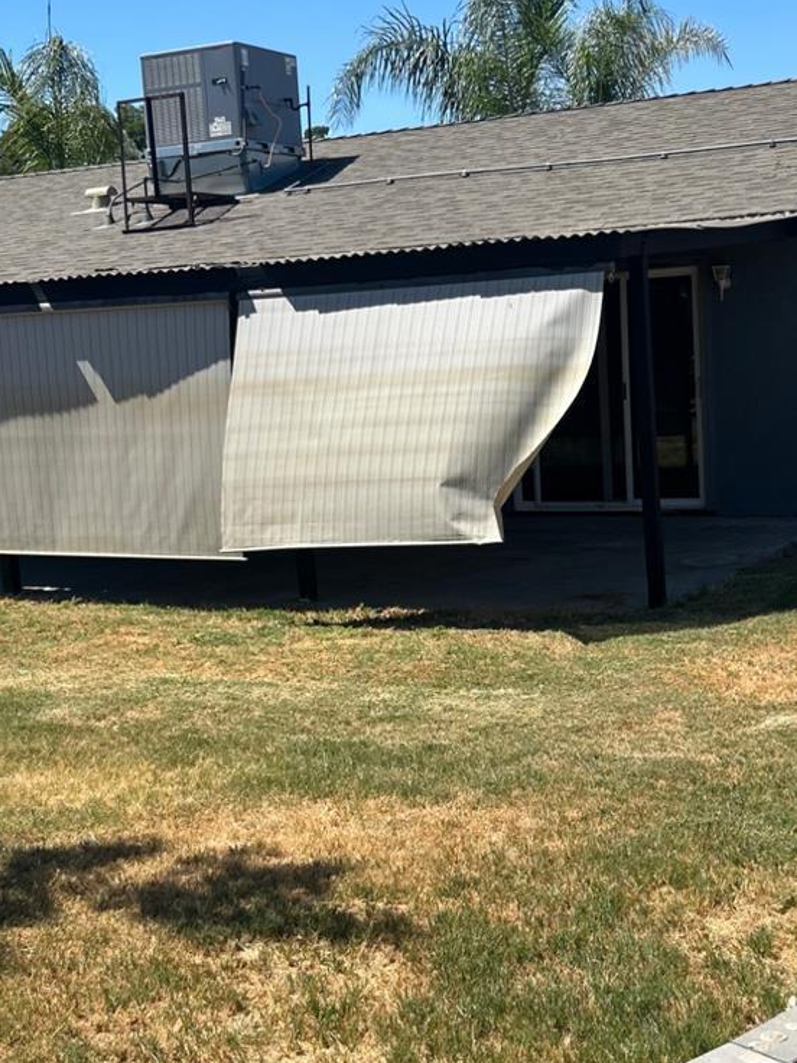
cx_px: 461
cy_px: 543
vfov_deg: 36.2
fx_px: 1627
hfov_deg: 27.5
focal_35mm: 53
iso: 50
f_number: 1.5
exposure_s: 1/4115
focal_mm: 5.7
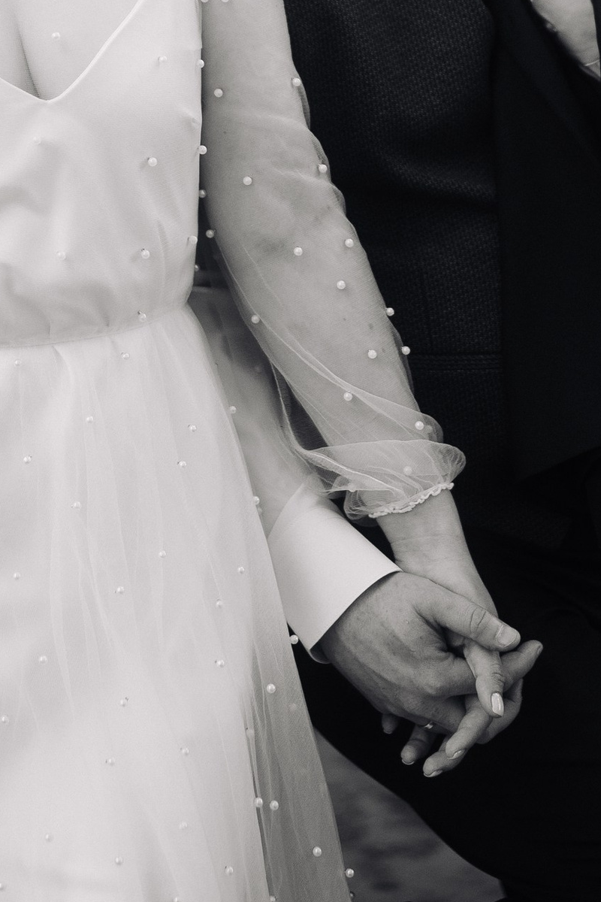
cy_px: -153
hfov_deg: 12.2
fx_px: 2804
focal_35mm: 112
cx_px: 231
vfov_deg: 17.5
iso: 160
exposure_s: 1/500
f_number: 1.4
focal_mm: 35
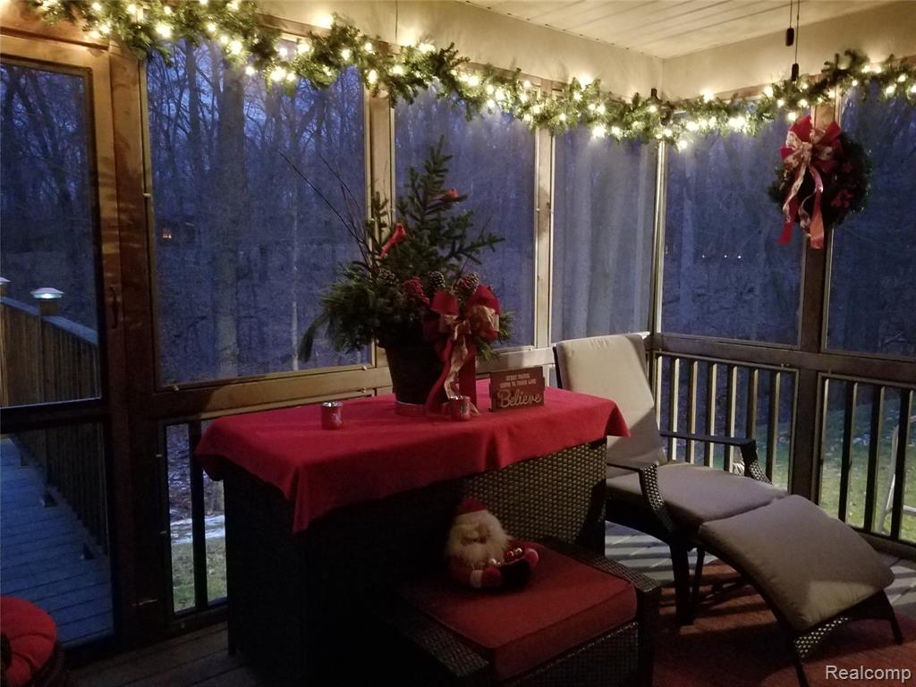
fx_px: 688
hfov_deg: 67.3
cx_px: 458
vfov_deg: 53.1
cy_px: 344
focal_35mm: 26
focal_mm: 4.25
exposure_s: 1/7
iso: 1000
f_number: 1.7
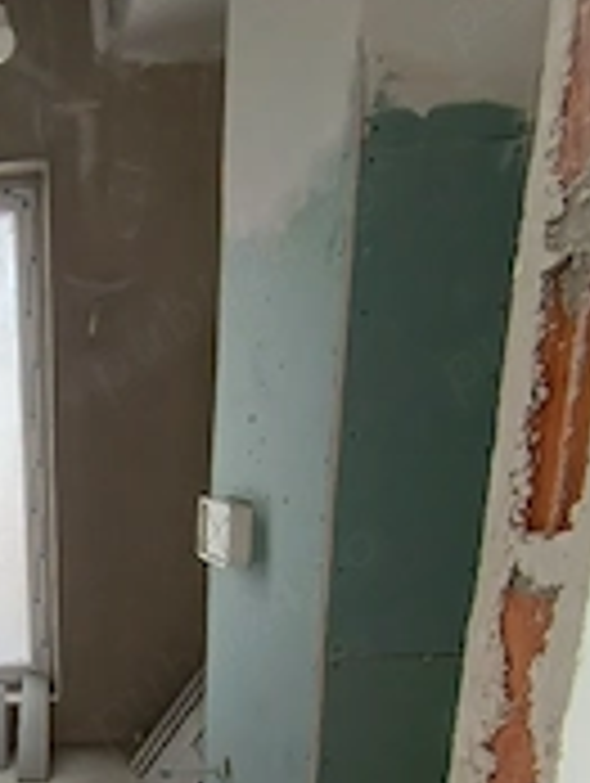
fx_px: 884
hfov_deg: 33.2
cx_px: -27
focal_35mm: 39
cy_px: 688
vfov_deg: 44.0
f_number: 2.2
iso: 446
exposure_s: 1/50
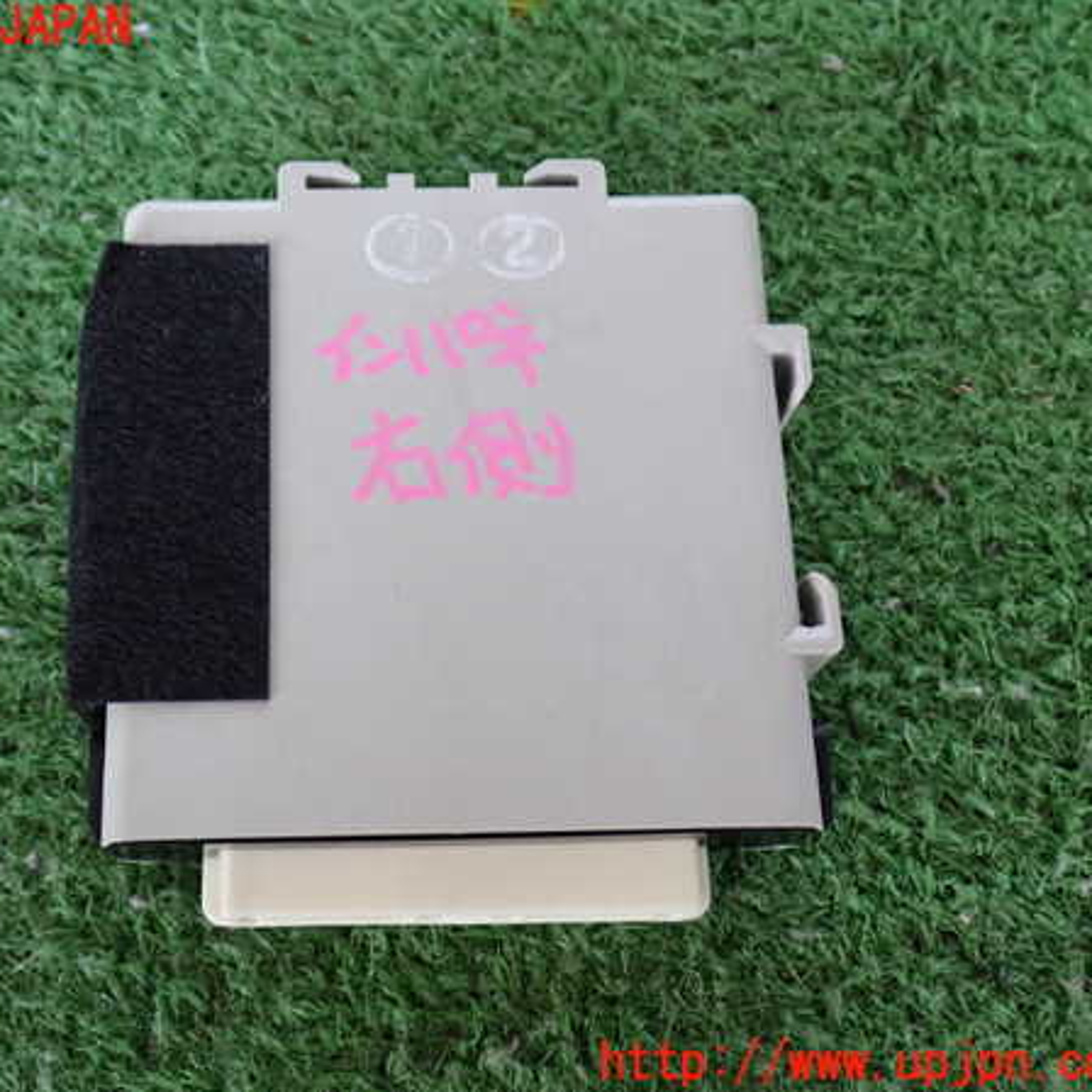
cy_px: 546
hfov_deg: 37.4
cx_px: 419
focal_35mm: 45
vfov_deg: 37.6
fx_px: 1606
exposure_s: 1/40
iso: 320
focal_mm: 6.83
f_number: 2.7
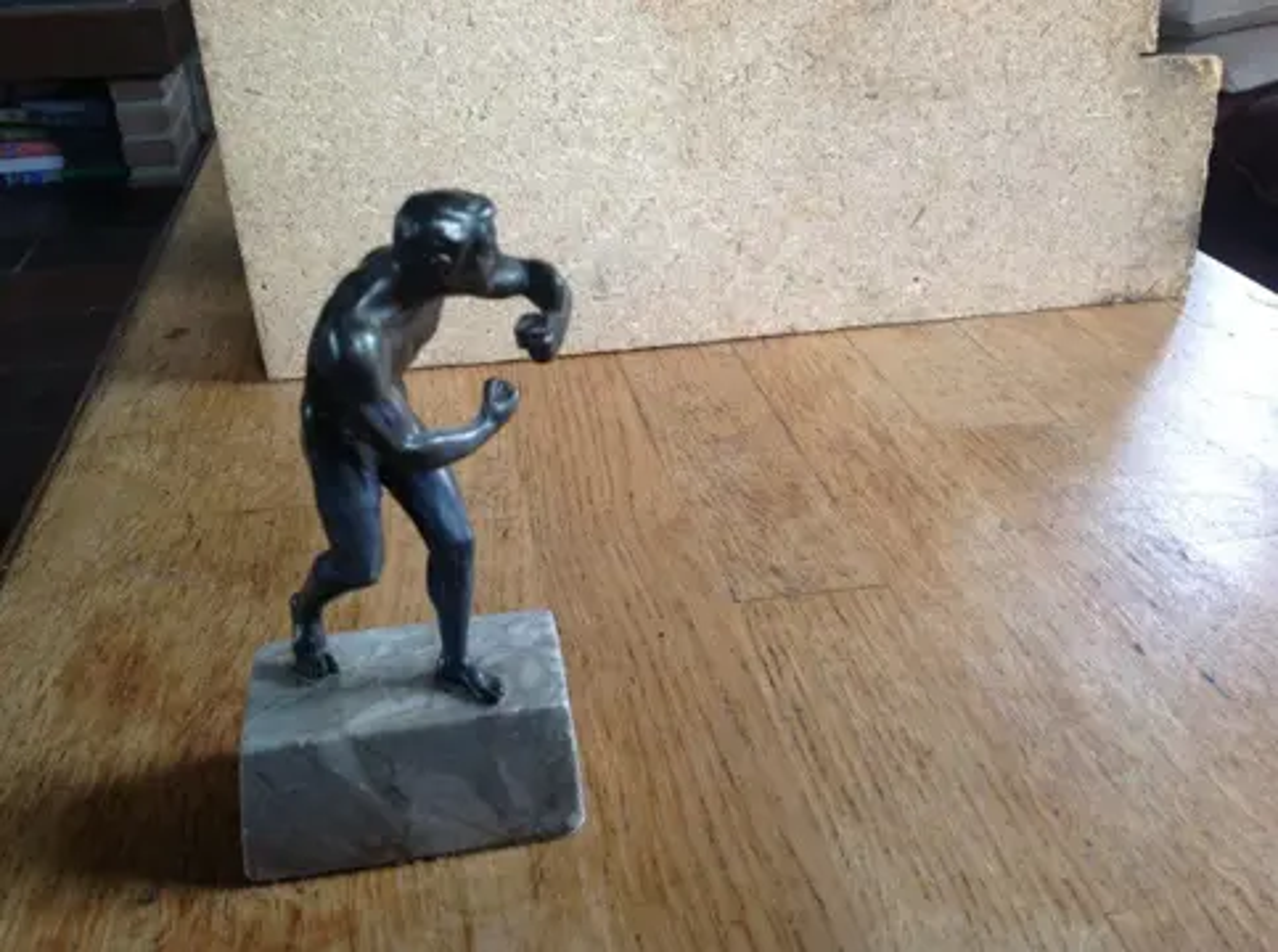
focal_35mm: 35
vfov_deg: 40.5
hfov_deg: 52.7
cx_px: 639
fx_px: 1289
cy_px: 476
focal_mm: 4.28
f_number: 2.4
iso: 50
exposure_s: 1/20
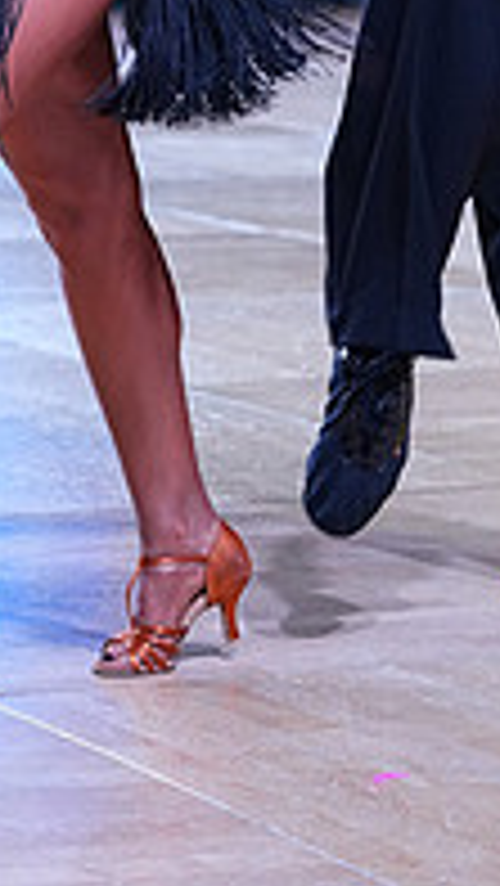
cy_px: -252
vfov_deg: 9.8
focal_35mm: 216
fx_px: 5085
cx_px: 92
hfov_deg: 5.6
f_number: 4
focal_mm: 70
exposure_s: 1/400
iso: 1000
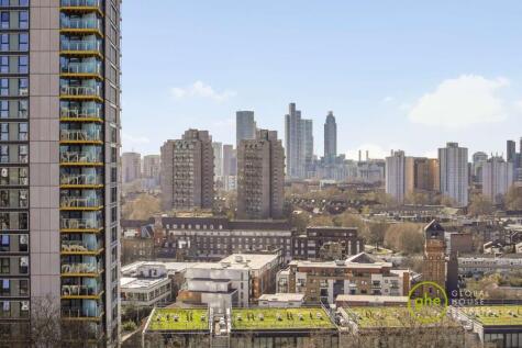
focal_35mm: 52
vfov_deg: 26.0
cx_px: 261
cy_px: 174
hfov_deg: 38.2
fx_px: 754
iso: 500
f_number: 6.3
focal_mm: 35
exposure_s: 1/5000
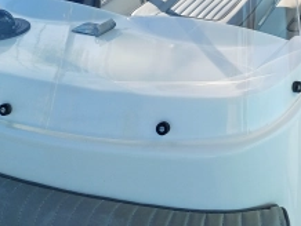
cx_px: 330
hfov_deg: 28.0
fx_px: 548
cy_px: -24
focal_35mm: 63
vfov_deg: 22.0
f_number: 1.8
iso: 50
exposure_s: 1/1095
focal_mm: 4.65
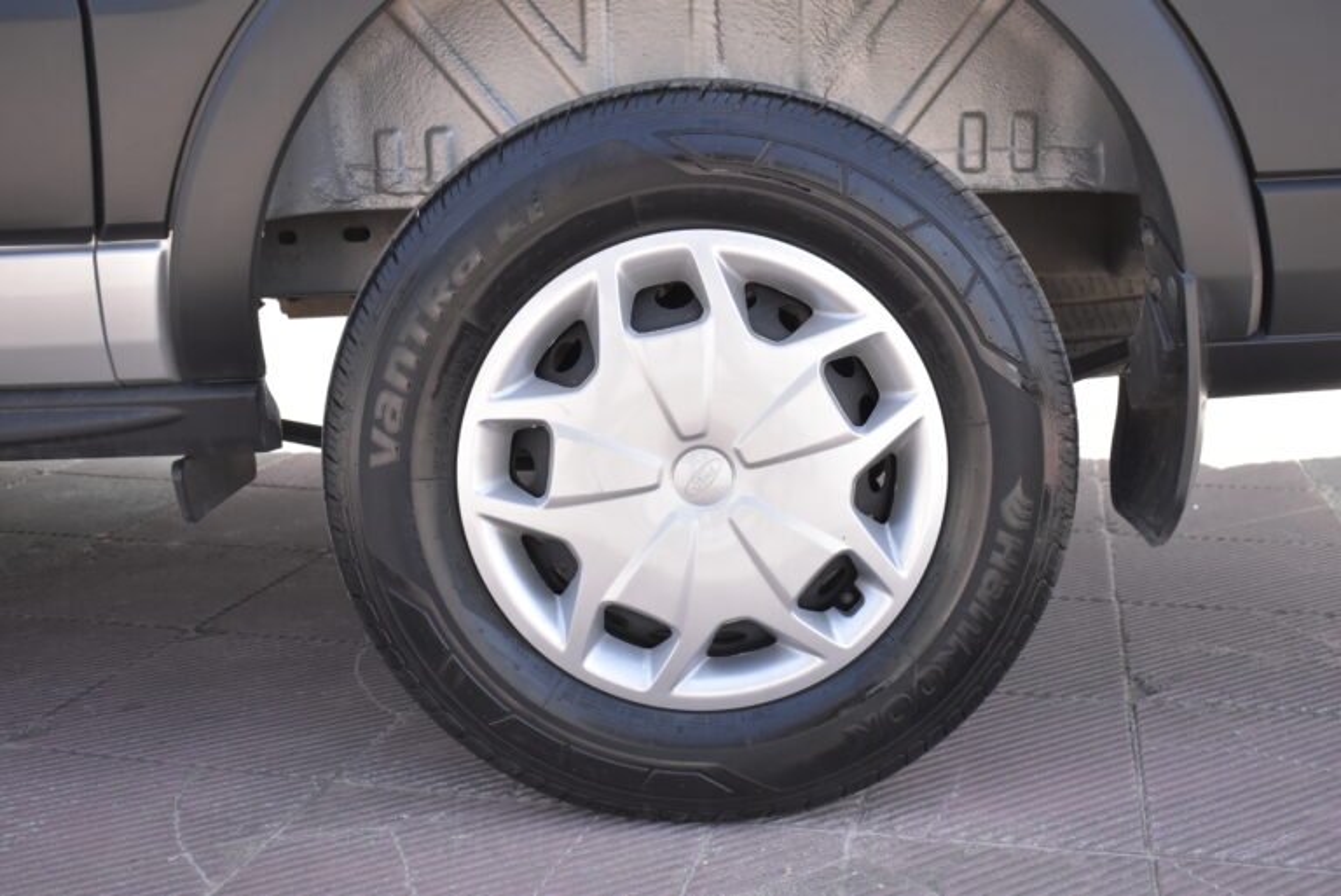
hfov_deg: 47.9
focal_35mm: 40
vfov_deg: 33.1
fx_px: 1509
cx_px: 670
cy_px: 448
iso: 1600
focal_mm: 27
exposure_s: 1/2000
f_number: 4.5
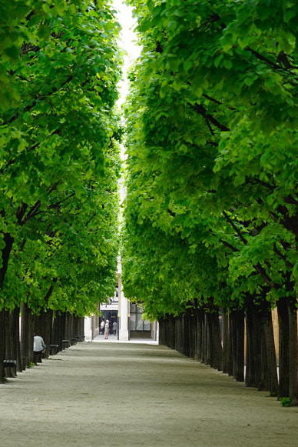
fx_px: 2493
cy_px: 283
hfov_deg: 6.8
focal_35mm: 201
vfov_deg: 10.2
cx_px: 117
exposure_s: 1/80
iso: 160
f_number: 5.6
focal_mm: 73
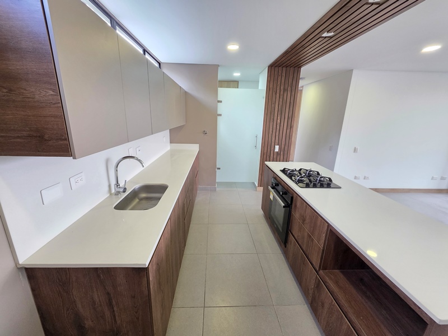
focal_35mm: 13
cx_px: 224
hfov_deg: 106.2
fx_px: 168
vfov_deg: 89.9
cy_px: 168
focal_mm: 2.2
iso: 250
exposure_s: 1/120
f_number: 1.9
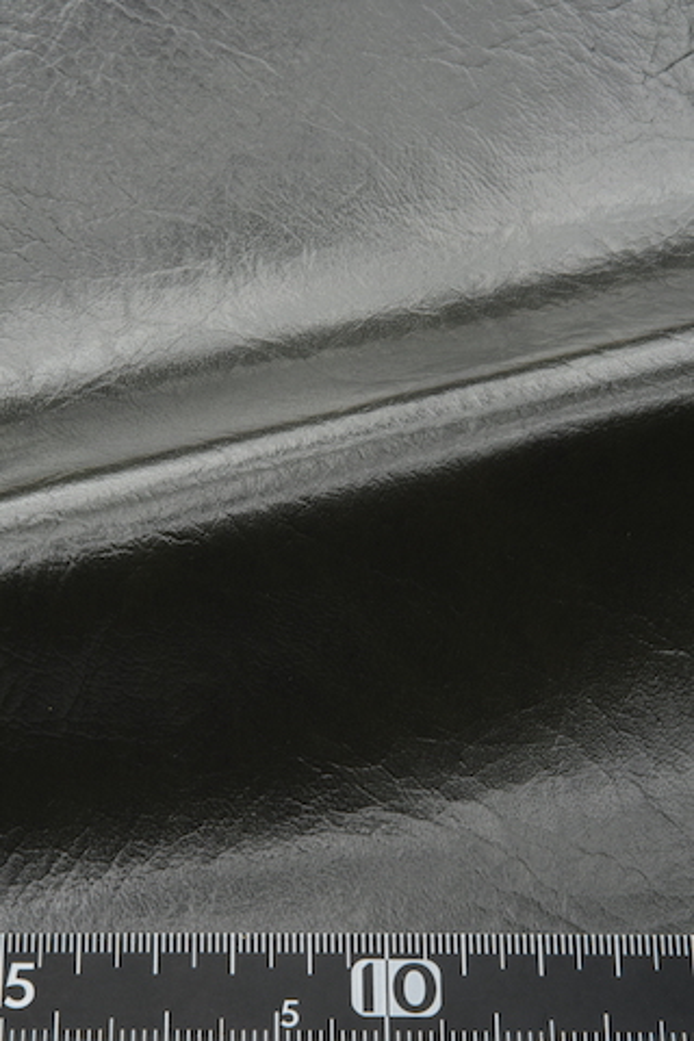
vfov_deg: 17.1
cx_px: 347
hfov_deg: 11.4
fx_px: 3470
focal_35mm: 120
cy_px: 520
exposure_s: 1/125
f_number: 22
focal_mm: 80
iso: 100
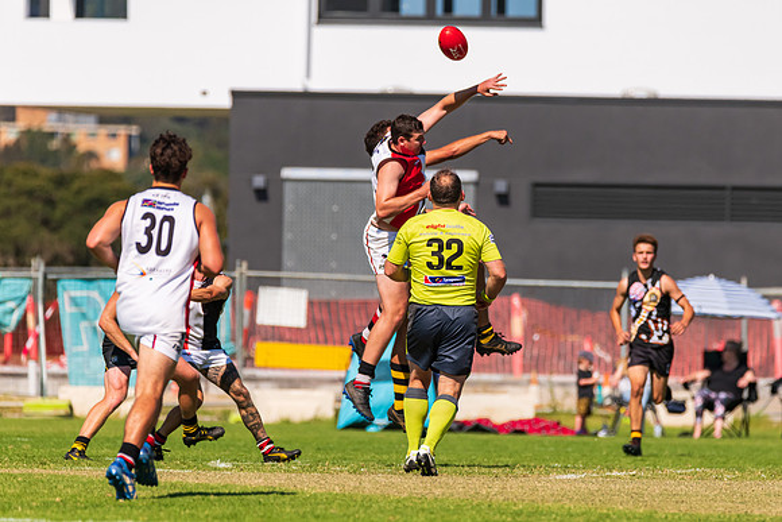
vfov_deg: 2.6
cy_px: 263
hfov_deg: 3.9
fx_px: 11558
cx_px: 463
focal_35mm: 532
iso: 800
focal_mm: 420
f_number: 6.3
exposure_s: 1/6400
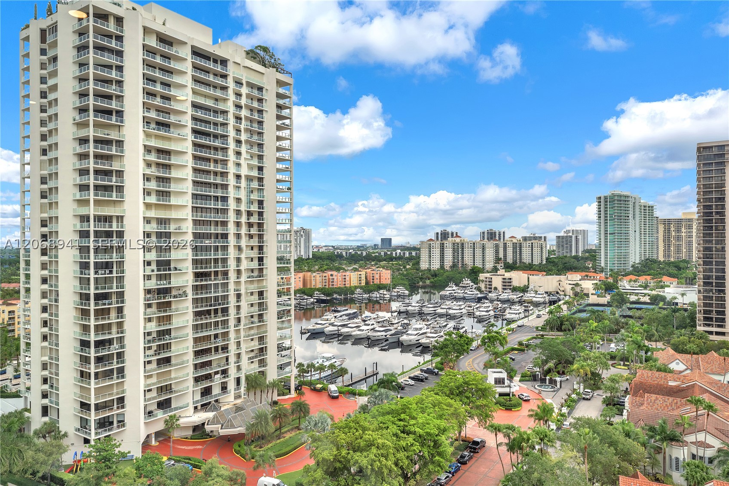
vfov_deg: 53.1
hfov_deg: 73.7
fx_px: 486
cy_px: 243
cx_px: 364
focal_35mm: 24
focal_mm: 24
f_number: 11
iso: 320
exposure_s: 1/20
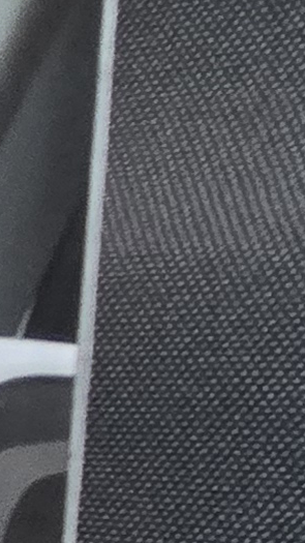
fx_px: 1554
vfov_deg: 18.9
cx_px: -1659
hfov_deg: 4.8
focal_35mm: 108
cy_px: 631
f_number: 2.2
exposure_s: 1/60
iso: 160
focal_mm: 2.2
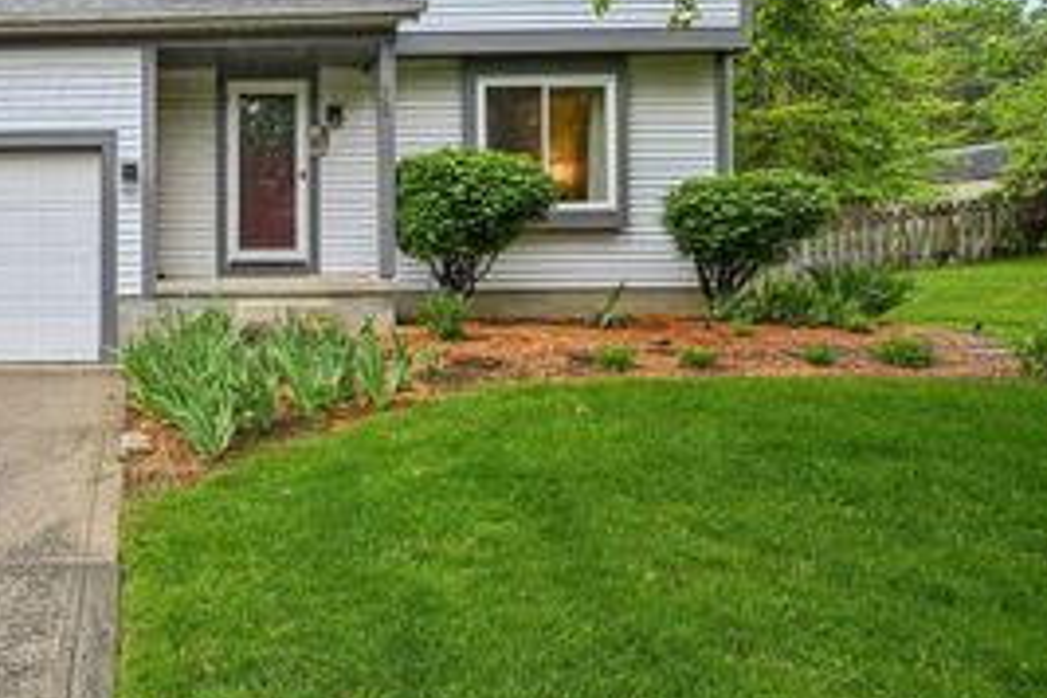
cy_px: 88
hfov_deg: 54.1
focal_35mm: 31
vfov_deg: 39.7
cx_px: 141
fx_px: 900
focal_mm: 16.5
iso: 400
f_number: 4.8
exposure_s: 1/350
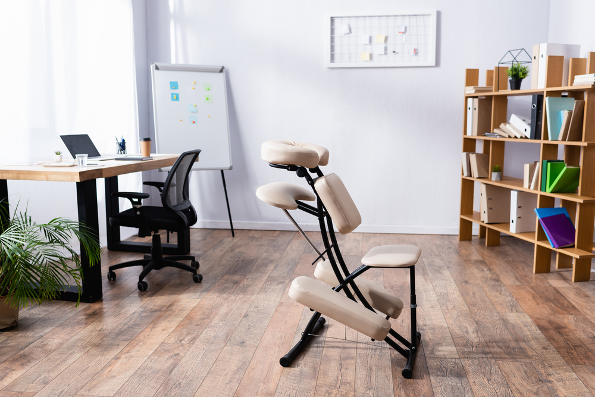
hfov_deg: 54.4
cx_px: 298
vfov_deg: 37.9
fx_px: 579
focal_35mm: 35
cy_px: 198
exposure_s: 1/200
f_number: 4
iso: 200
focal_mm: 35
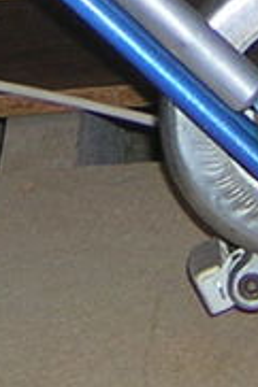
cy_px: -125
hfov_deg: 6.0
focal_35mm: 229
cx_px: 188
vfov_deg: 8.8
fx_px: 2466
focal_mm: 5.2
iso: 50
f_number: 2.7
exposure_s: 1/60.1
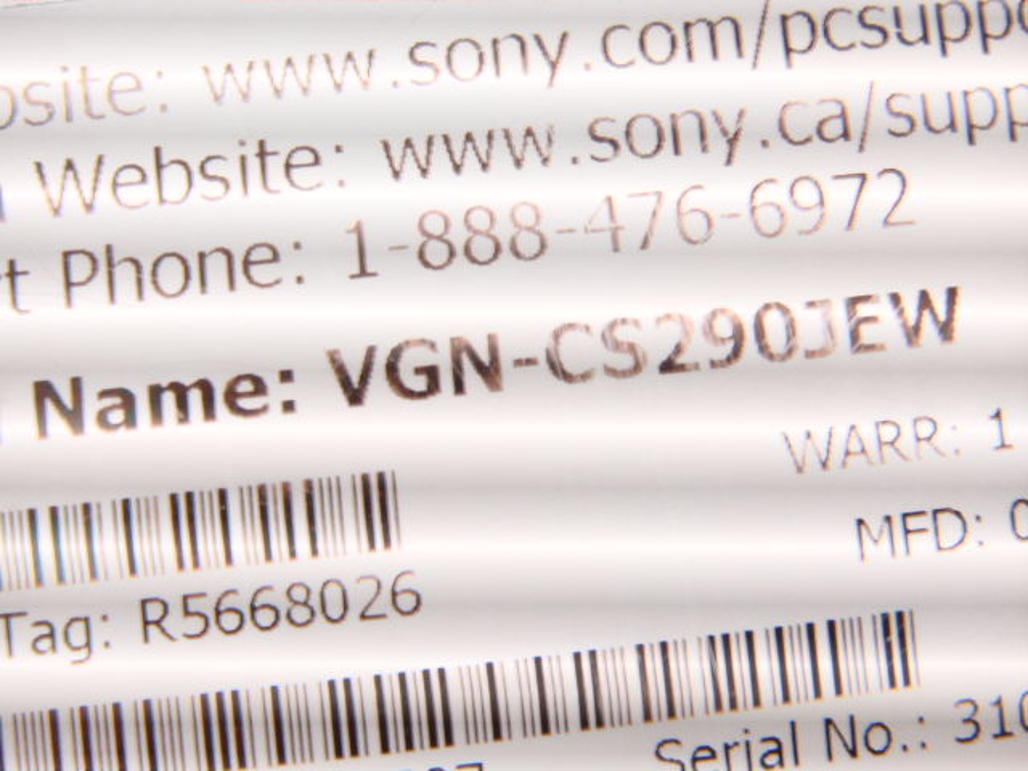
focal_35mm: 39
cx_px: 514
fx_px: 1158
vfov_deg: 36.8
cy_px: 386
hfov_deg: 47.9
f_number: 3.5
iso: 120
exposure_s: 1/45
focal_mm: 6.6
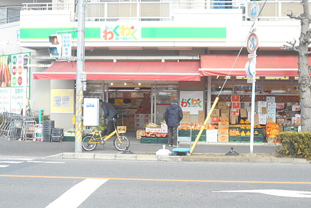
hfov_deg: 32.9
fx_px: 527
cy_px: 96
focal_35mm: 61
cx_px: 155
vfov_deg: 22.3
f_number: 4.9
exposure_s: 1/80
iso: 80
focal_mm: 10
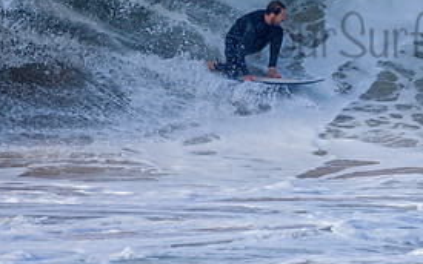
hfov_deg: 1.3
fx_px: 18564
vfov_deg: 0.8
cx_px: 408
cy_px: 22
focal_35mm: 1610
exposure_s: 1/2000
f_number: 5.6
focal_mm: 500
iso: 400
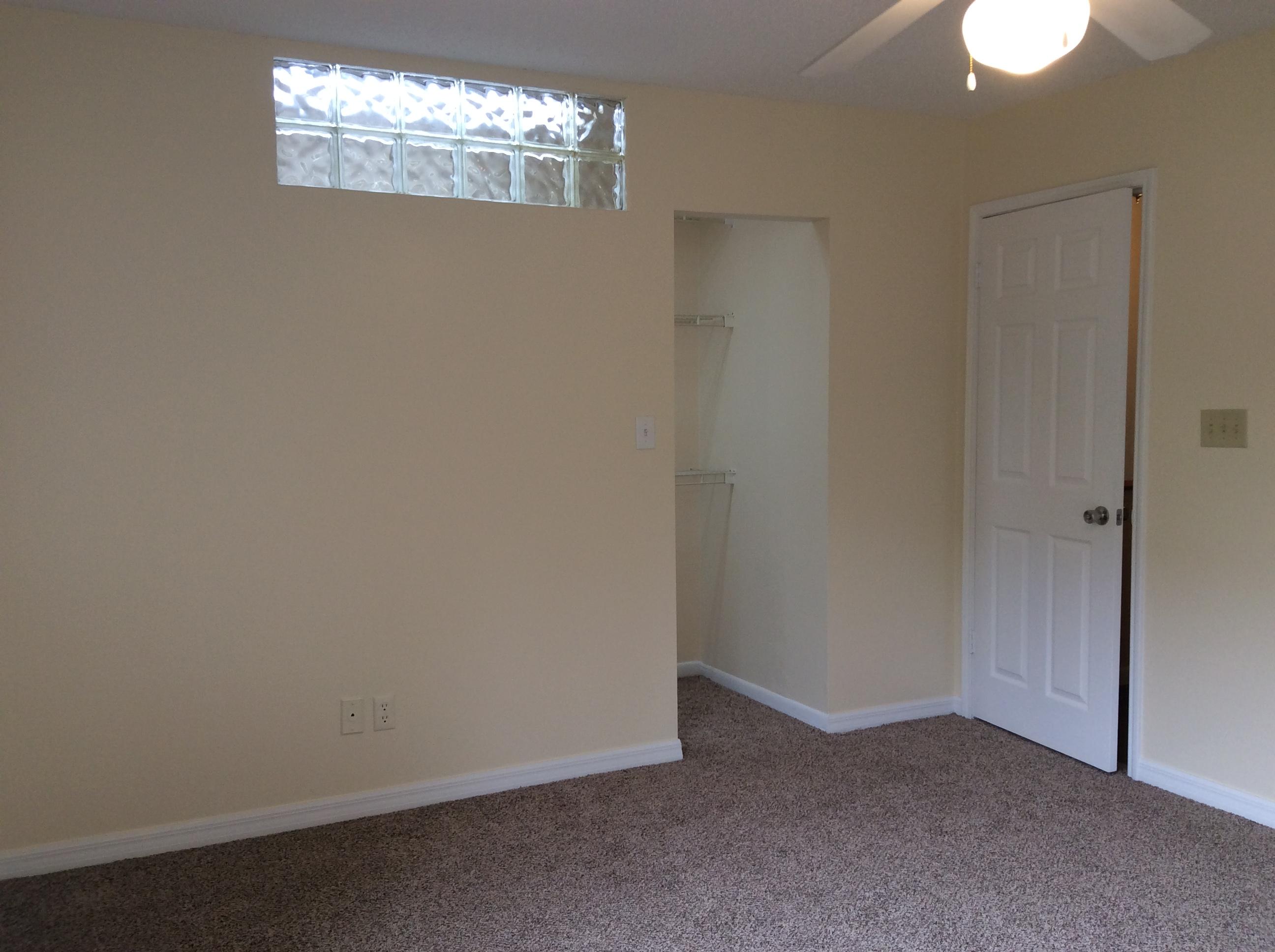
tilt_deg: -4.5
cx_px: 638
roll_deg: +1.5
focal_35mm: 32
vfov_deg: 44.1
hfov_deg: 56.9
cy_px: 476
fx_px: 1177
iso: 40
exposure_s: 1/24
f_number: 2.4
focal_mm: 3.3
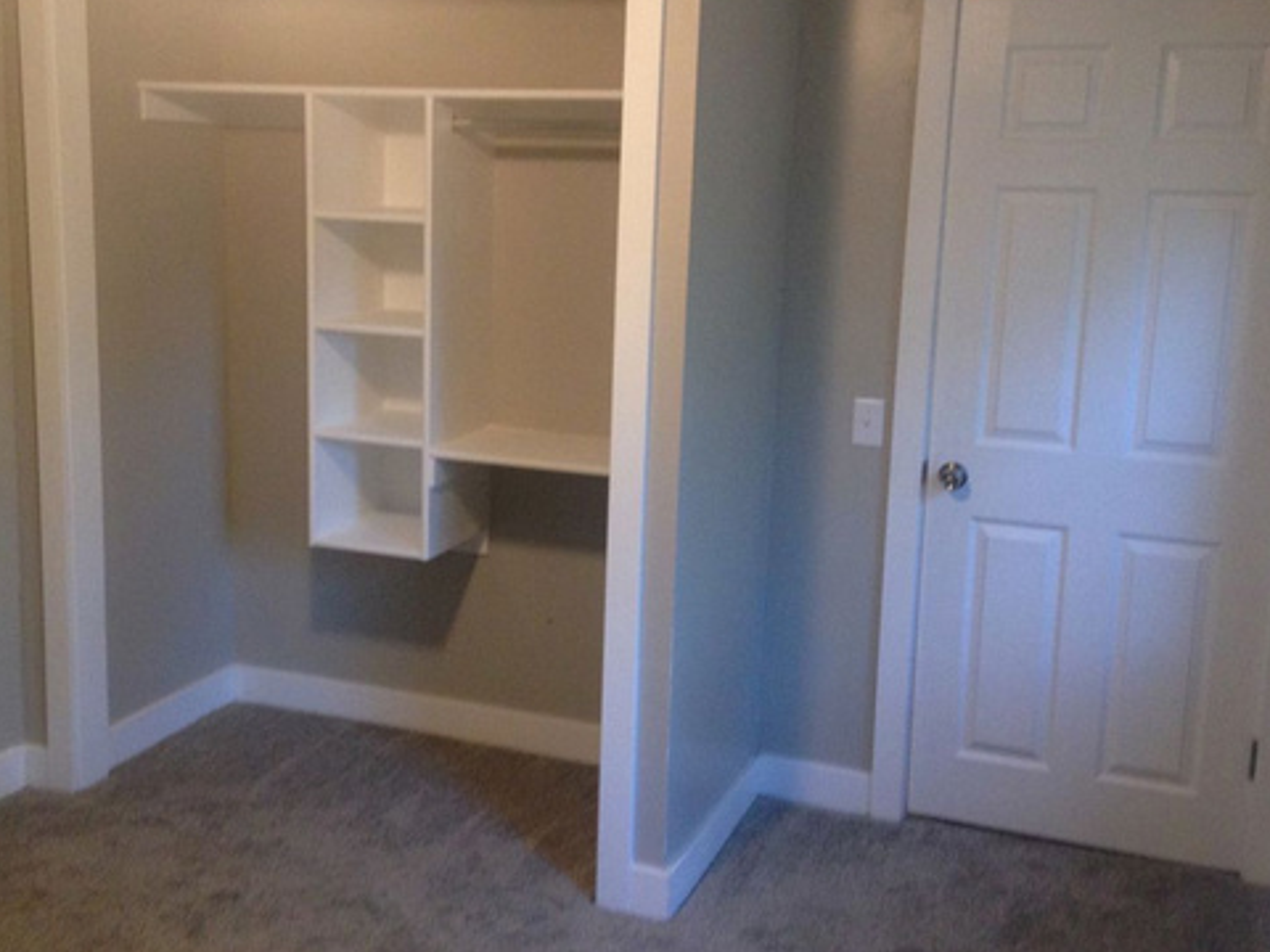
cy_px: 431
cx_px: 556
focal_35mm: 44
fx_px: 1614
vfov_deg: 32.9
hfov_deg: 42.9
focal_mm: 4.12
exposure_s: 1/20
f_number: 2.4
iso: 200
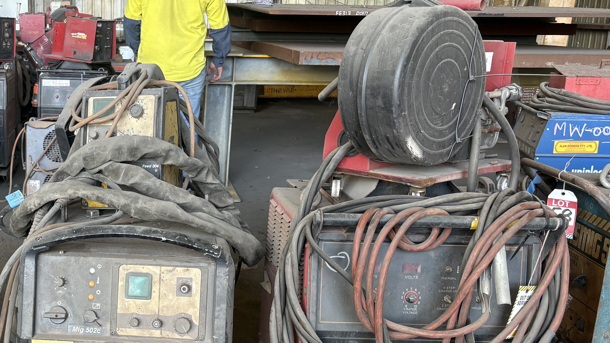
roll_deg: -0.5
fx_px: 890
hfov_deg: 36.3
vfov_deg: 21.6
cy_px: 271
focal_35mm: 55
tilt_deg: -16.1
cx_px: 102
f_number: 1.6
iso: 64
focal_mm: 5.96
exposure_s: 1/122
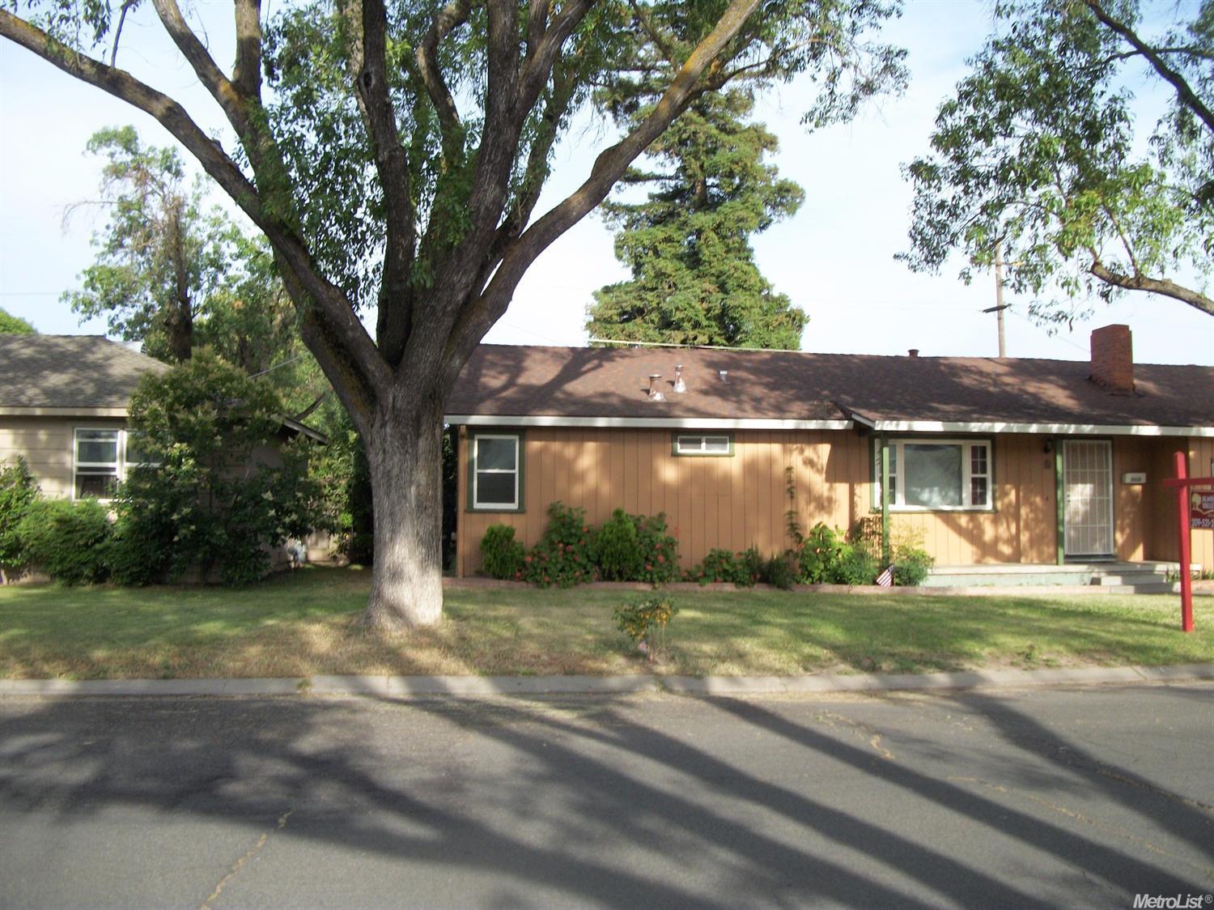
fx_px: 1122
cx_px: 607
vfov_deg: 44.1
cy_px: 455
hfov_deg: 56.8
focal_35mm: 32
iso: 80
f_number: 8.8
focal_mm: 5.7
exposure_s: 1/80
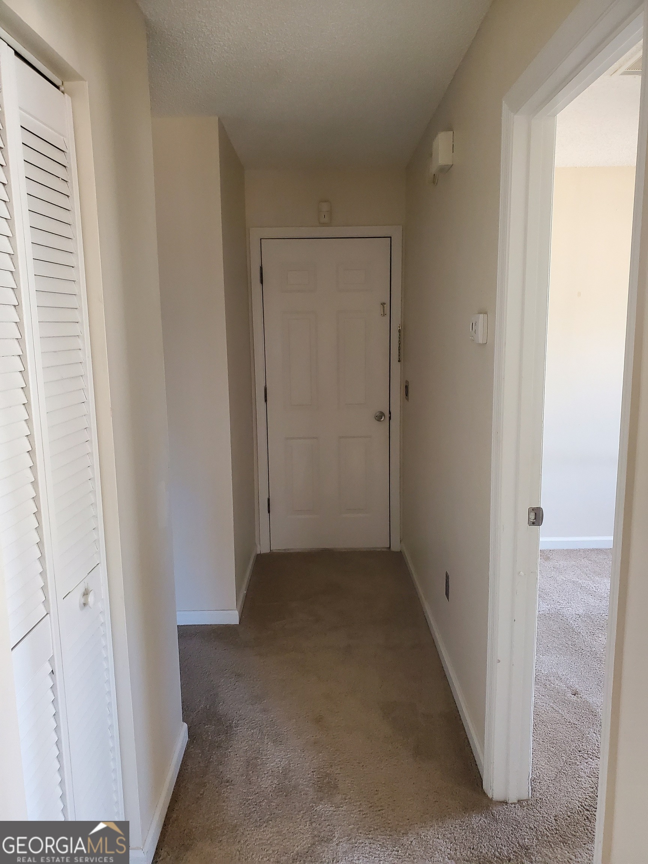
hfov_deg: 53.1
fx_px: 649
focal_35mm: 26
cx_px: 324
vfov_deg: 67.3
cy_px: 432
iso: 640
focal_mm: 4.3
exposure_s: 1/40
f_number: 2.4
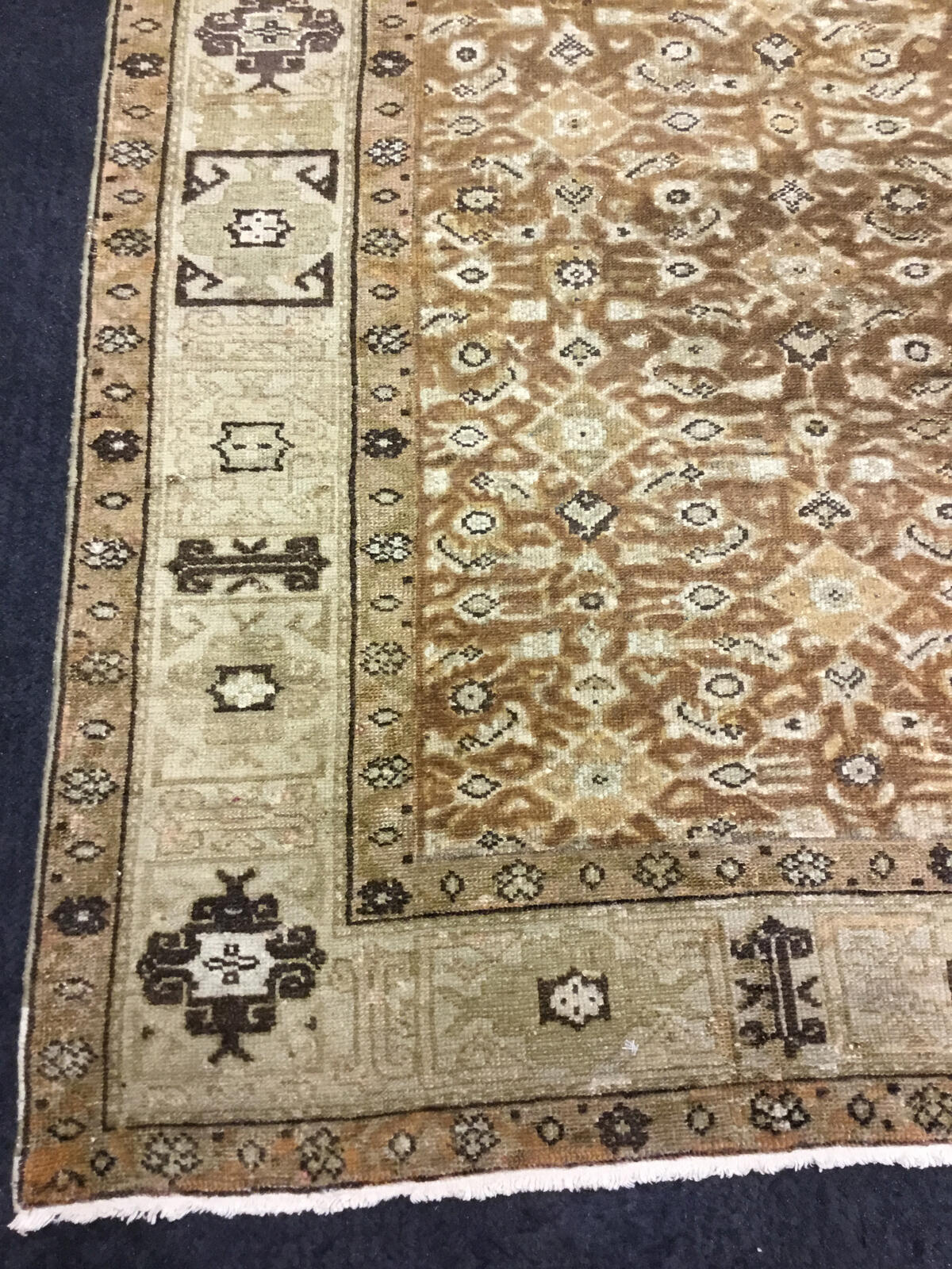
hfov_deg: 45.4
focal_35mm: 31
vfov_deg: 58.4
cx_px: 476
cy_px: 634
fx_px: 1137
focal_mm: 3.3
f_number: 2.4
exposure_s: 1/30
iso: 100
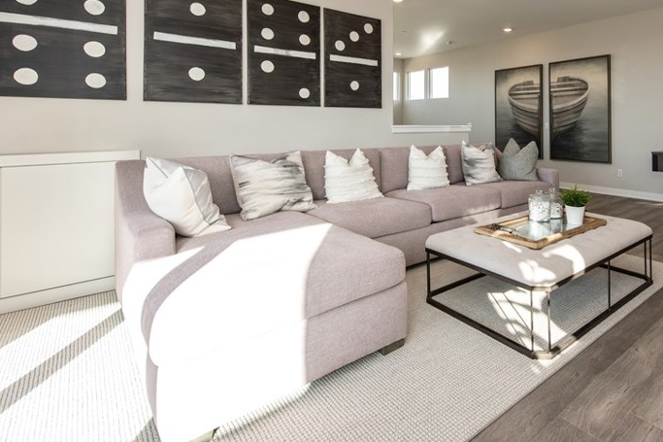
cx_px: 453
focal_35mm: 21
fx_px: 387
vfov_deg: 56.9
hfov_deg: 78.0
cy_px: 118
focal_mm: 14
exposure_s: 1/125
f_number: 5.6
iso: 100
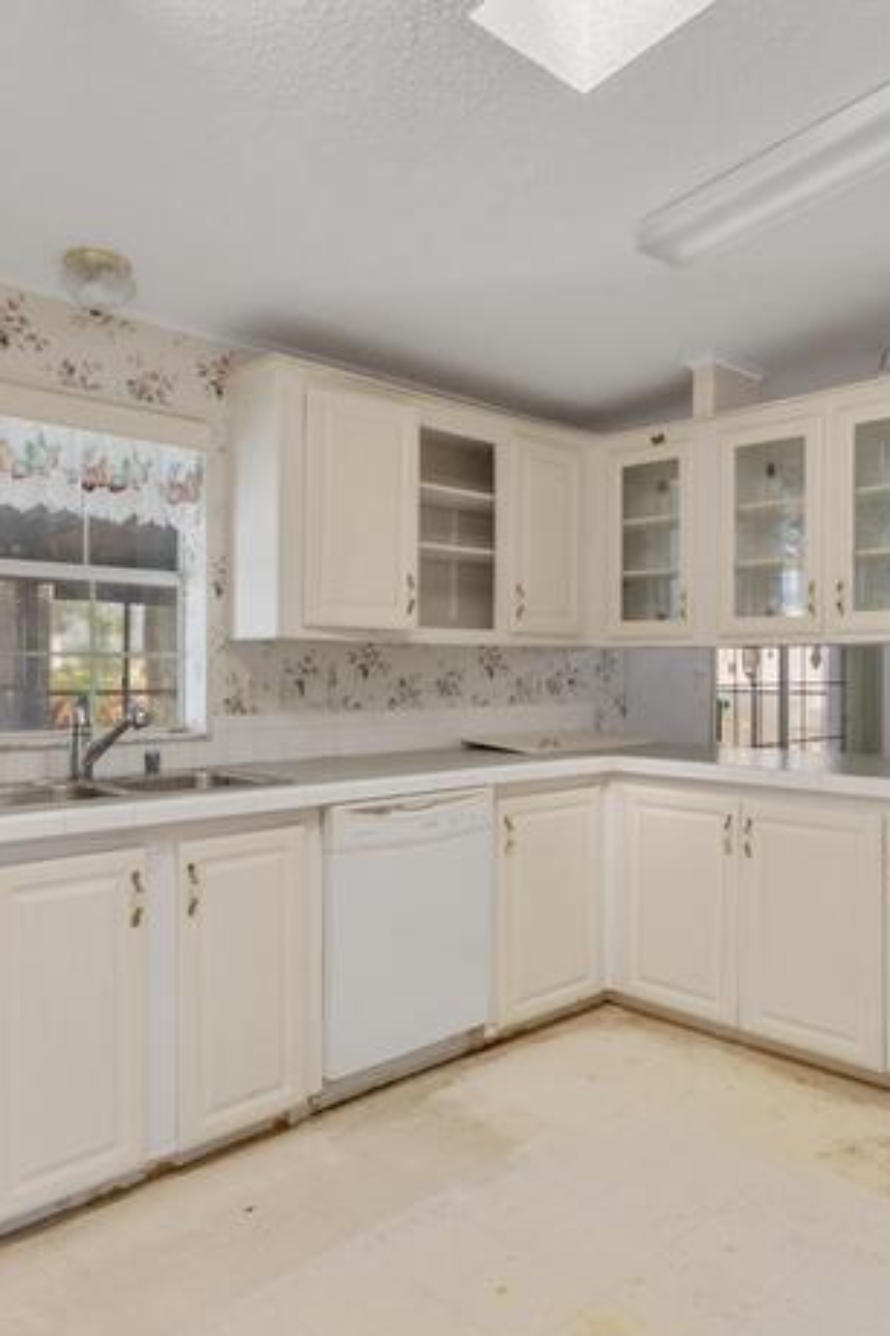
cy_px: 672
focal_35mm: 26
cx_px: 507
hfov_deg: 49.7
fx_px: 957
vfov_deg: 69.9
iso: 320
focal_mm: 11
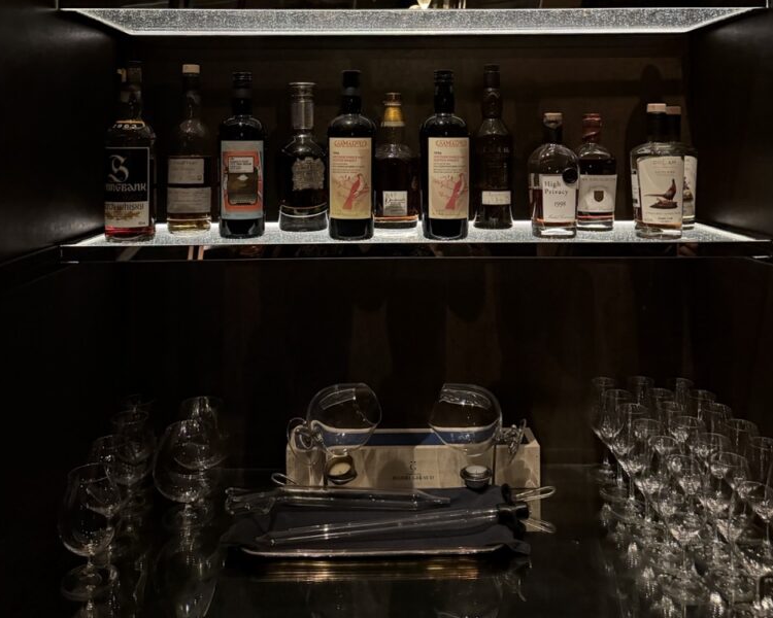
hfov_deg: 55.7
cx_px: 384
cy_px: 124
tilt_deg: +1.1
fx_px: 732
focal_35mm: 32
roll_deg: -0.6
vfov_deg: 43.6
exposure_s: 1/30
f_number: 1.78
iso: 1600
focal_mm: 6.76
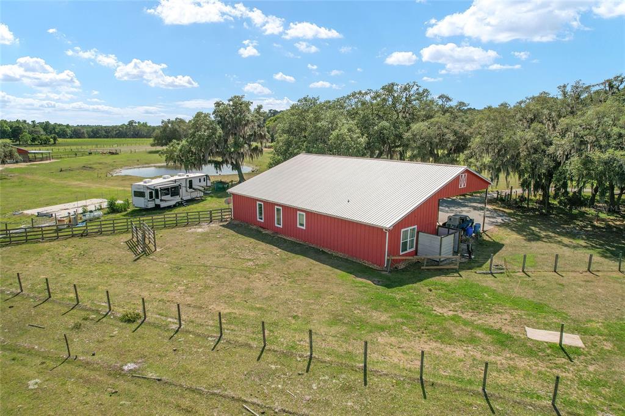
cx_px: 312
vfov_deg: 57.2
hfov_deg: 78.6
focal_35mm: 22
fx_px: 382
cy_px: 208
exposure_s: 1/4000
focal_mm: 8.38
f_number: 2.8
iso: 160
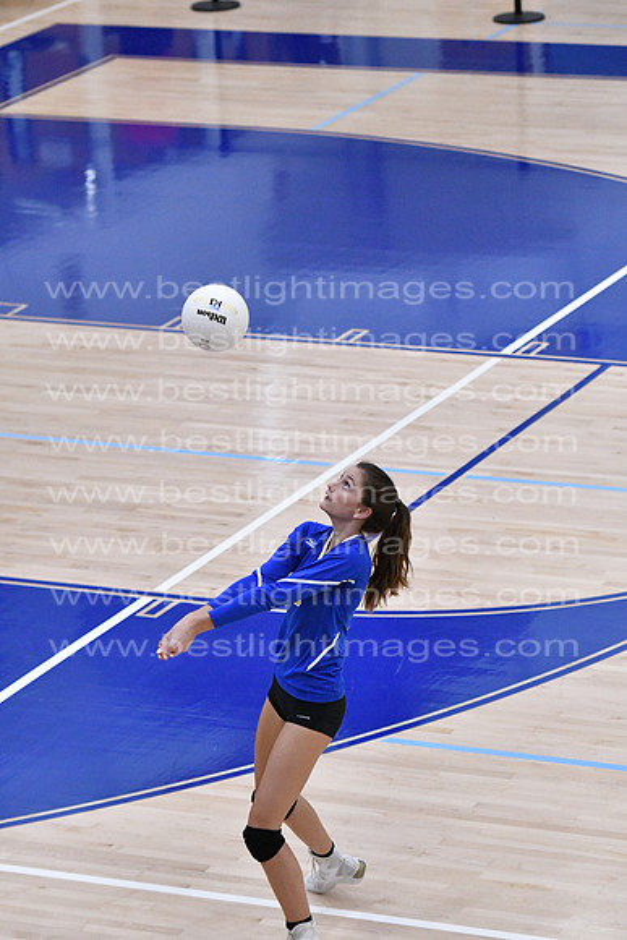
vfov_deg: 12.4
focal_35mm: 165
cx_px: 314
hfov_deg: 8.3
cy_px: 470
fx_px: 4308
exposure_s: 1/1250
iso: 6400
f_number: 3.2
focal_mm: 110
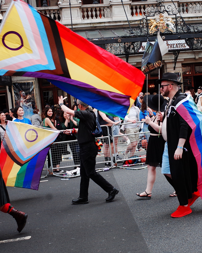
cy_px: 126
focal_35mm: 50
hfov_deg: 29.9
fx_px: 374
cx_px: 142
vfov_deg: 37.3
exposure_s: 1/400
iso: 250
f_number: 2.8
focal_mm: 18.3
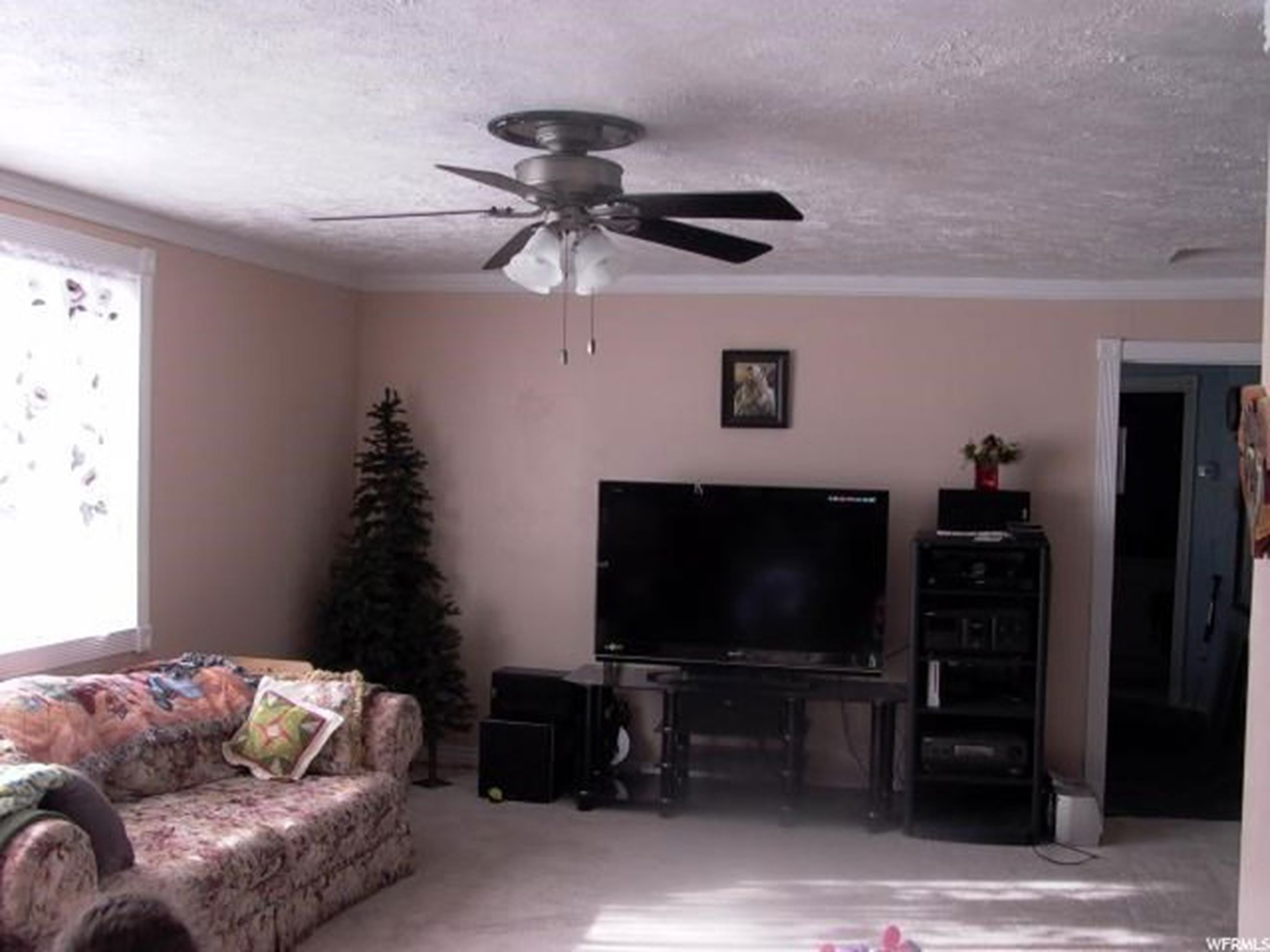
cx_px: 635
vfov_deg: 37.7
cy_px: 476
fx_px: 1394
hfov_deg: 49.0
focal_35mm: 38
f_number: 2.61
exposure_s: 1/140
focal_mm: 8.19
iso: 100
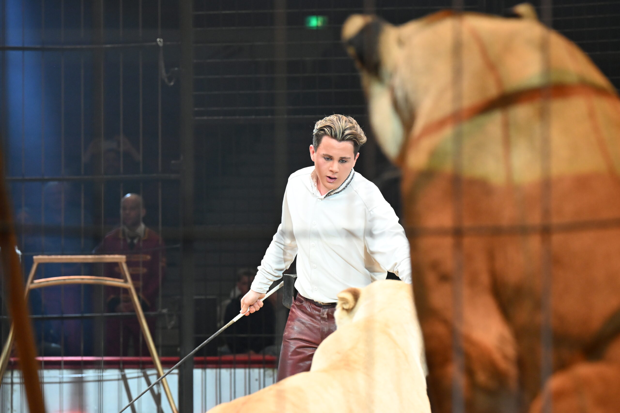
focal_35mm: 135
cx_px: 310
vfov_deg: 10.2
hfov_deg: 15.2
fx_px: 2325
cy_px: 206
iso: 5000
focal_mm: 135
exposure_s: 1/1000
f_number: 5
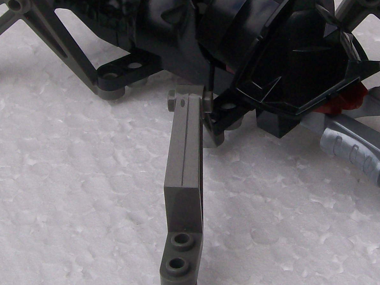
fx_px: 1021
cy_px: 71
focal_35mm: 93
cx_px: 245
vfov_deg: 15.8
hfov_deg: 21.0
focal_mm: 6
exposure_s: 1/297
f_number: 4.8
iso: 80
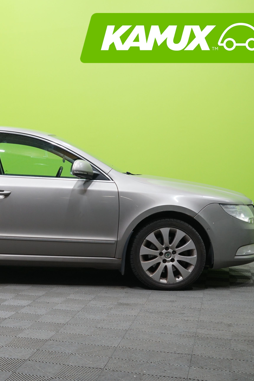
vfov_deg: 36.2
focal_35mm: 55
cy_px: 188
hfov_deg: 23.7
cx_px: 7
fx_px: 582
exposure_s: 1/20
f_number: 5.6
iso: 800
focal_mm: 36
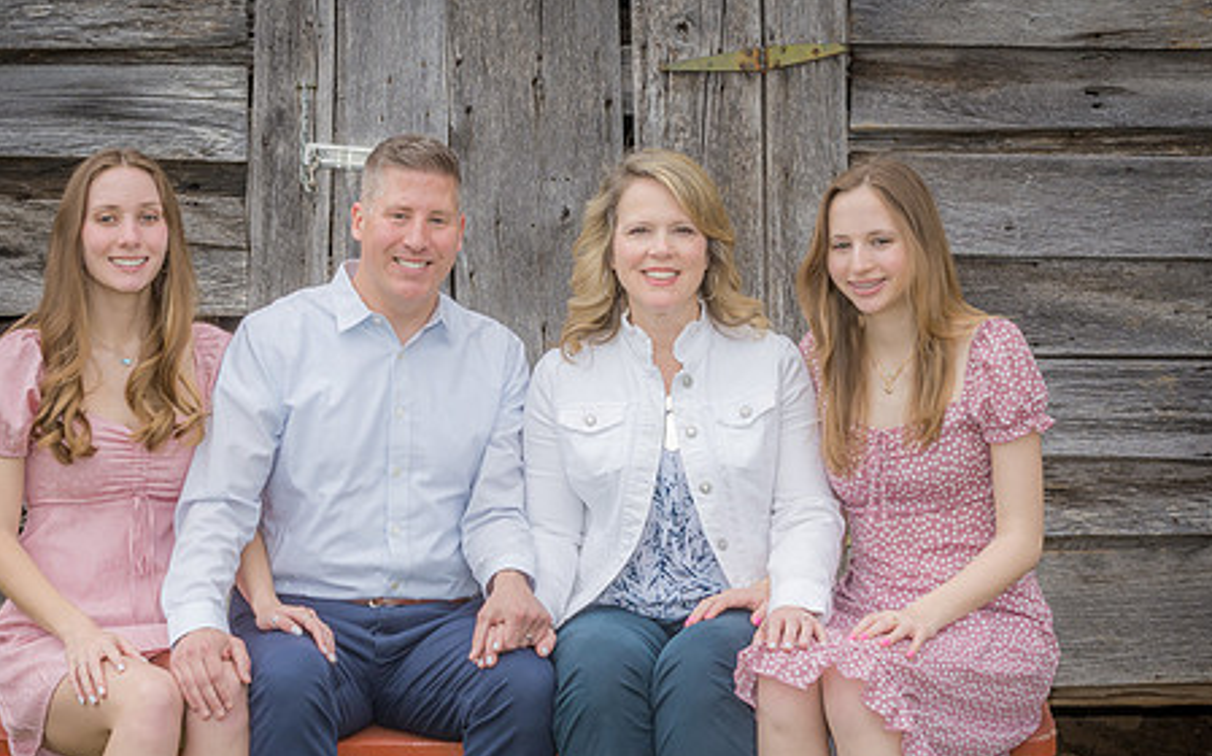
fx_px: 3763
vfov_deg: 11.5
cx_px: 561
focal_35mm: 114
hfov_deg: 18.3
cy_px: 422
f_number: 8
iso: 140
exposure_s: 1/250
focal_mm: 44
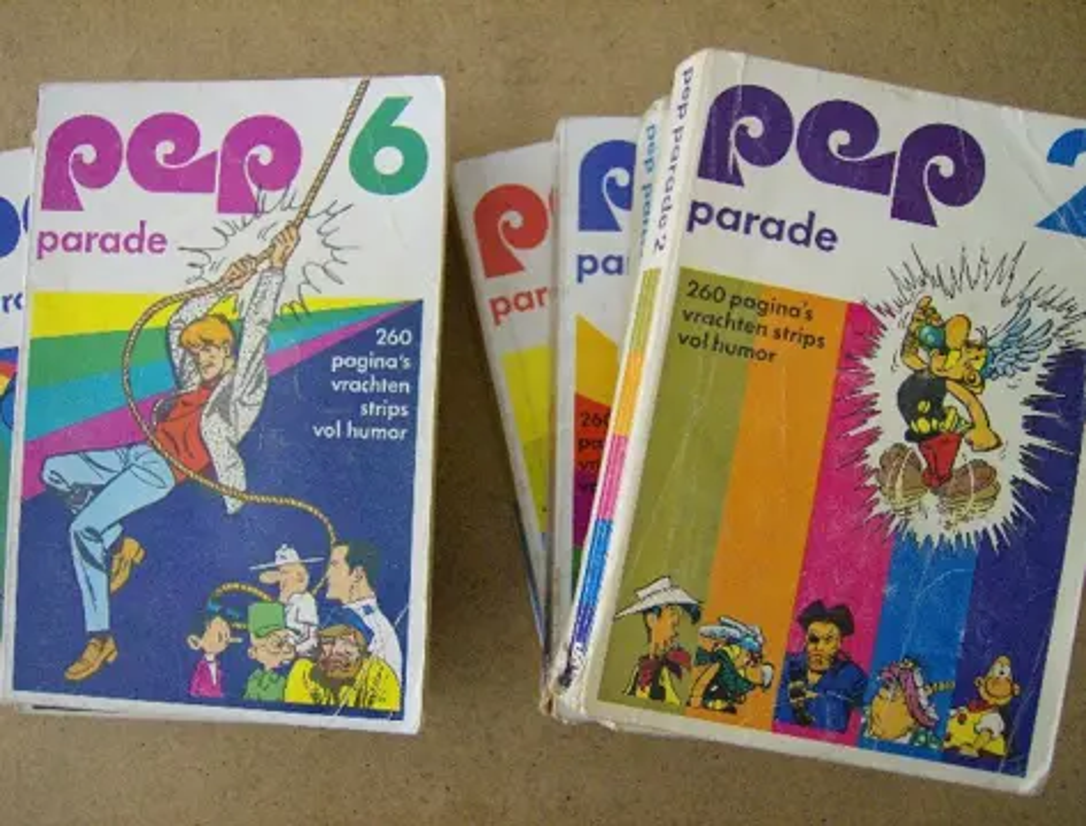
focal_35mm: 36
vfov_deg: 40.0
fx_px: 1135
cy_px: 413
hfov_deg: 51.1
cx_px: 543
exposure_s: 1/60.9
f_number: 2.8
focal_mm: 6
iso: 200
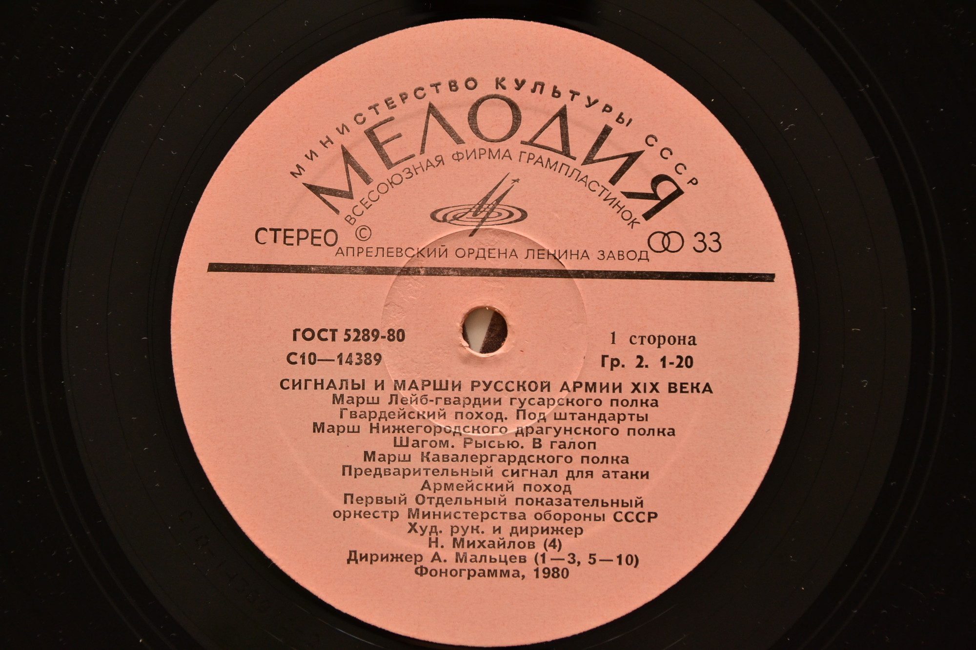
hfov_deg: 19.5
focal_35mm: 105
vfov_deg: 13.0
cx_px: 488
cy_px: 325
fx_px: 2846
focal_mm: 70
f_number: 7.1
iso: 800
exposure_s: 1/200
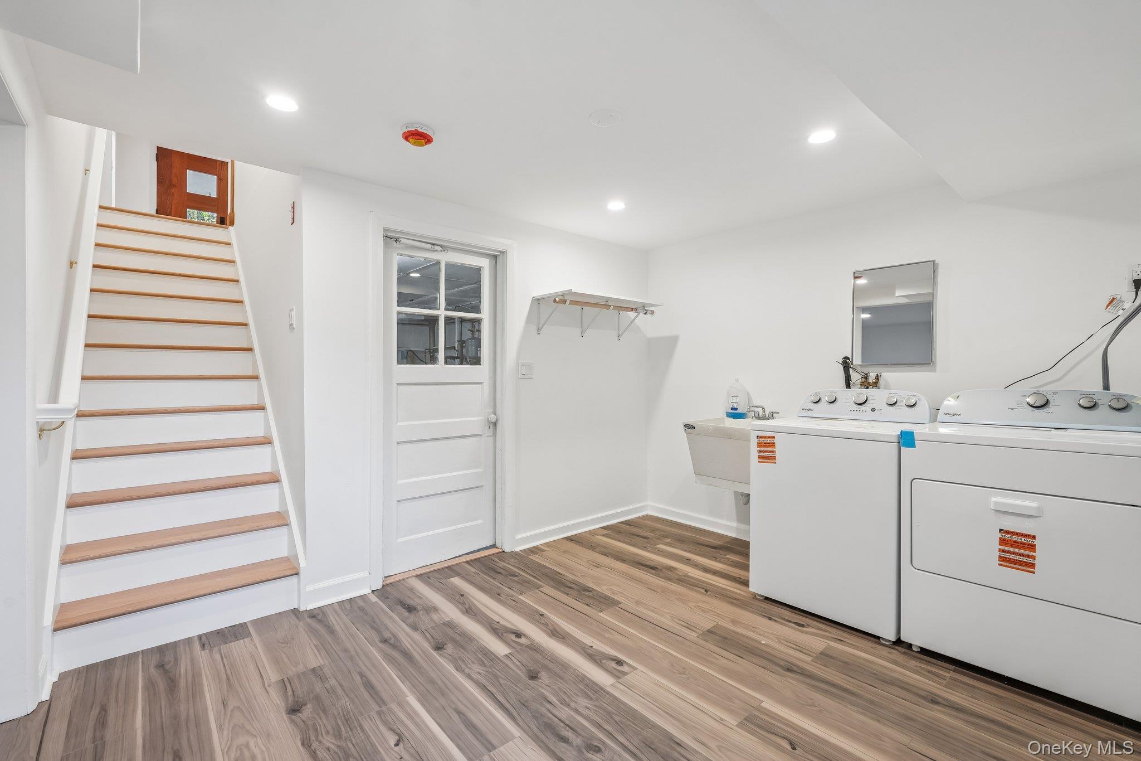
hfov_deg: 96.7
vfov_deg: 73.7
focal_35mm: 16
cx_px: 570
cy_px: 380
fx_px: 507
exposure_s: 1/20
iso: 400
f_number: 8
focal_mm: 16
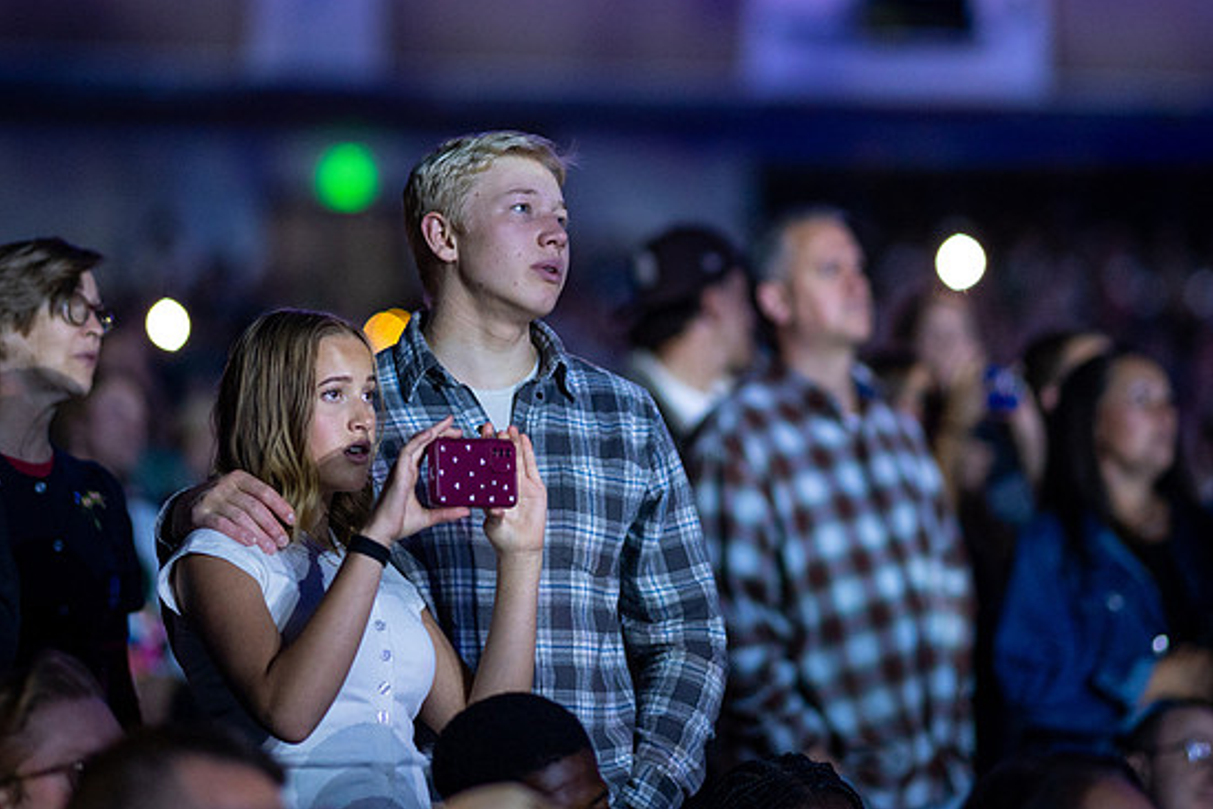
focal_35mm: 169
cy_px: 240
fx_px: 5696
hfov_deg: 12.2
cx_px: 692
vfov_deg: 8.1
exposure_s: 1/125
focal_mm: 105
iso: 1600
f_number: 1.4
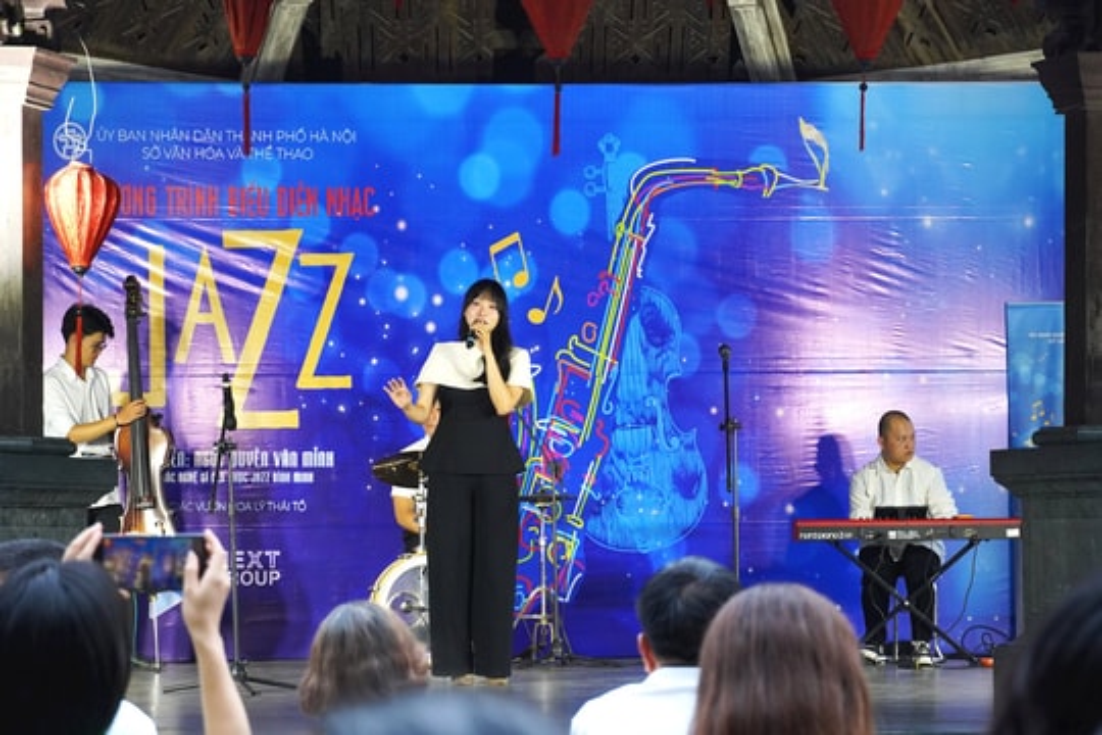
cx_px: 551
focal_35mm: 100
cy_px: 368
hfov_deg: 20.4
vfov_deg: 13.7
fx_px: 3061
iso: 1250
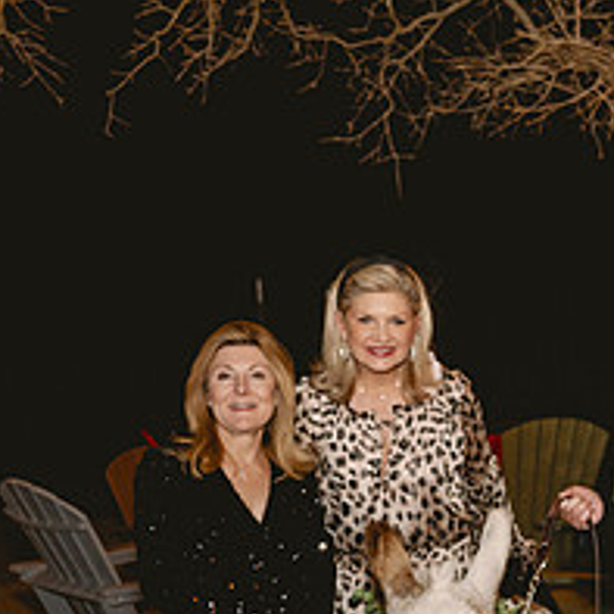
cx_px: 793
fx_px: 1625
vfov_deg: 20.9
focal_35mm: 81
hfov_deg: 19.7
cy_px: 557
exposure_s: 1/160
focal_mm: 29
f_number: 3.2
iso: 1250
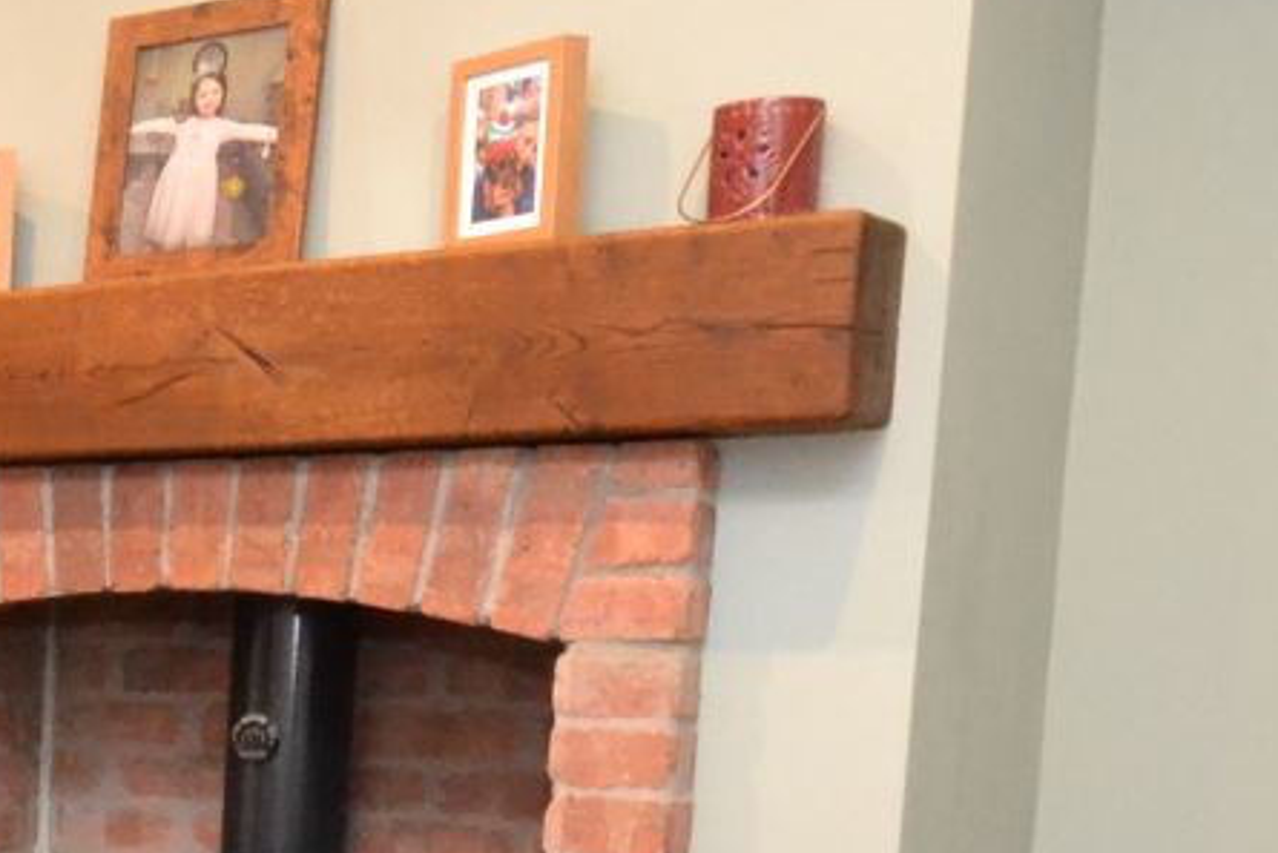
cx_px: -543
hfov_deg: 24.1
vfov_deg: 19.0
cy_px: 909
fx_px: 2450
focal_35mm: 69
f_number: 3.5
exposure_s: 1/60
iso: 2800
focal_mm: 10
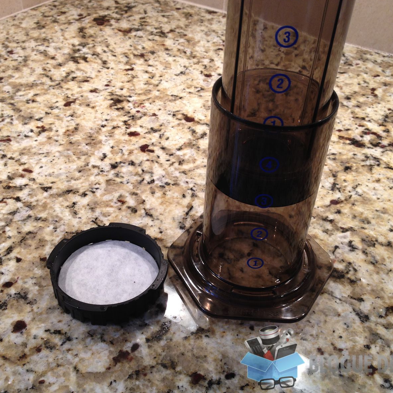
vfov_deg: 40.0
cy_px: 196
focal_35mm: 42
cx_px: 191
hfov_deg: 40.0
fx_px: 539
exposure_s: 1/30
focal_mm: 4.28
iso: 80
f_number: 2.4
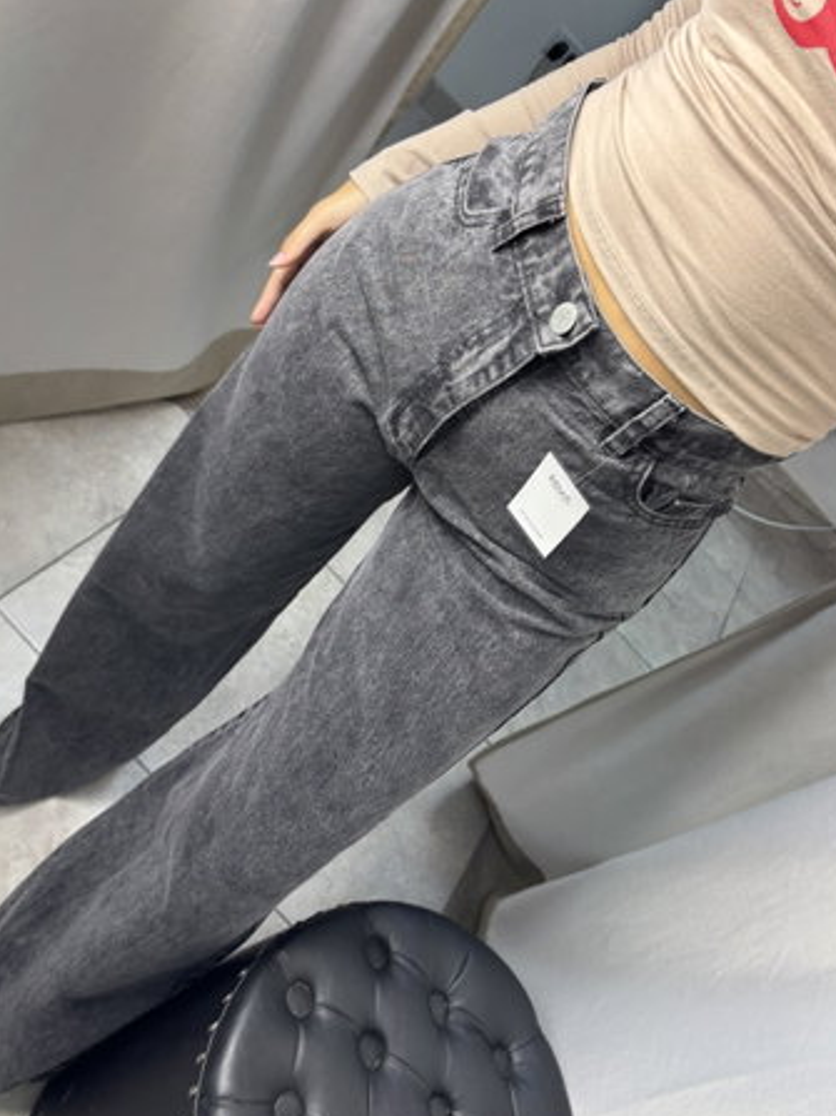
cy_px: 518
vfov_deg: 58.3
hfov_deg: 45.4
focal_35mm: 31
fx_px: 999
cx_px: 409
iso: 80
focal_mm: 5.96
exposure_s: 1/100
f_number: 1.6
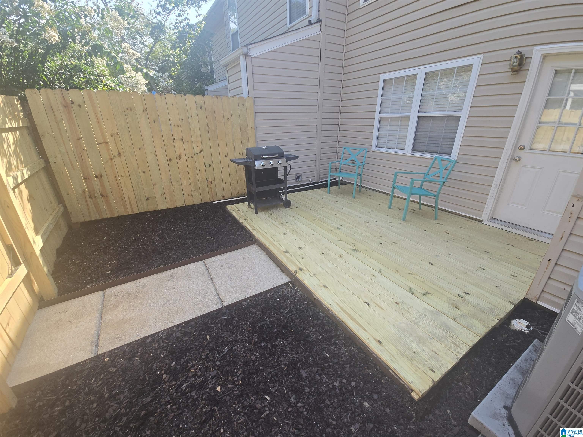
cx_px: 292
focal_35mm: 13
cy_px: 218
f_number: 2.2
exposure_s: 1/490
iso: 50
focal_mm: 2.2
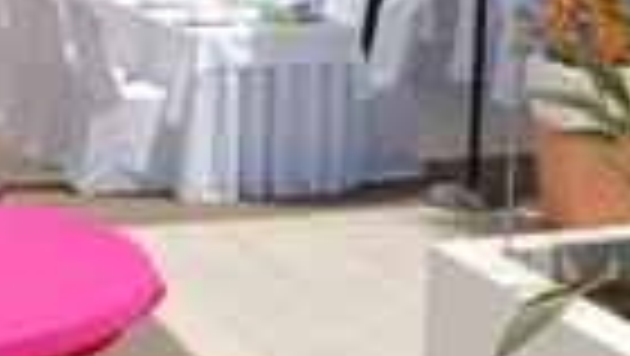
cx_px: 497
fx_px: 1856
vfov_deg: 10.7
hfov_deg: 19.1
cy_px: -126
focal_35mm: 111
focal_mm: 22
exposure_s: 1/320
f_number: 9
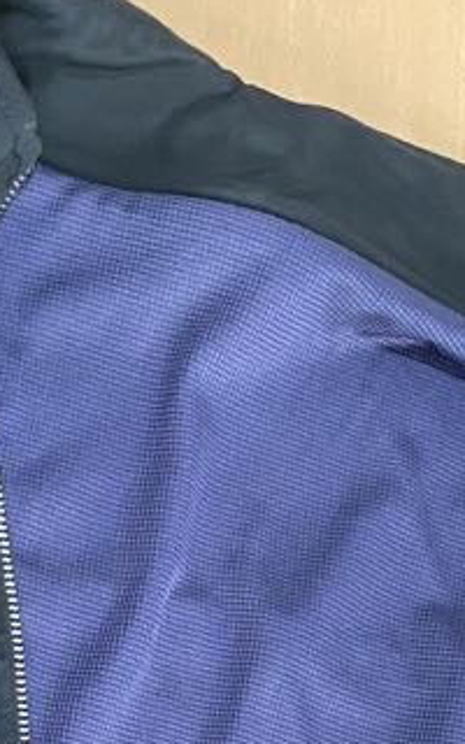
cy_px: 1097
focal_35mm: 93
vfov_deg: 19.6
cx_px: 146
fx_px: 1886
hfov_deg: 14.0
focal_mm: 4.25
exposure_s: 1/25
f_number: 1.8
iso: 500
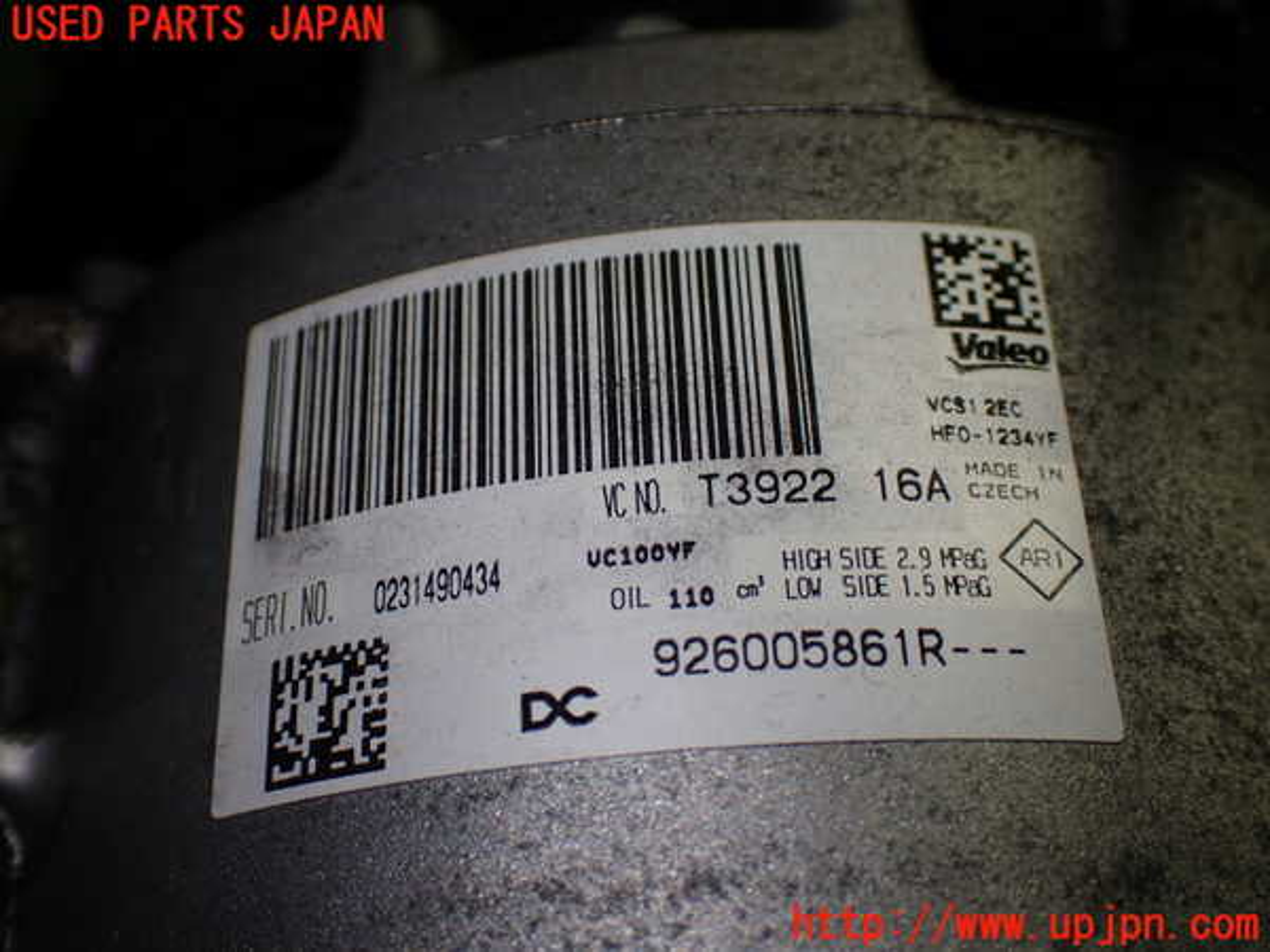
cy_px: 476
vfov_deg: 32.9
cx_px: 635
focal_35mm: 44
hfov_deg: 42.9
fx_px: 1614
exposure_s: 1/160
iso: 160
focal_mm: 7.84
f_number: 2.9
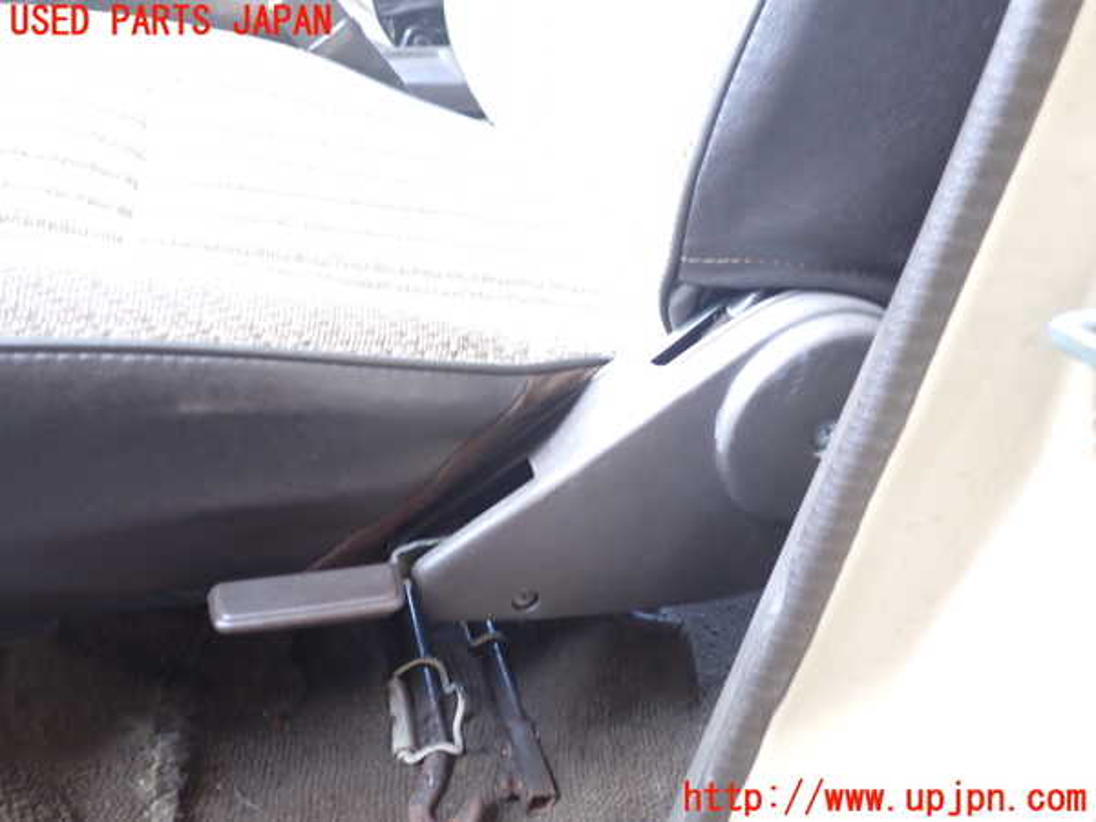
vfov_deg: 46.8
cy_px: 411
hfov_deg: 60.0
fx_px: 950
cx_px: 548
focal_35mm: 30
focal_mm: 5.4
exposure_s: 1/30
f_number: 2.3
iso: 200
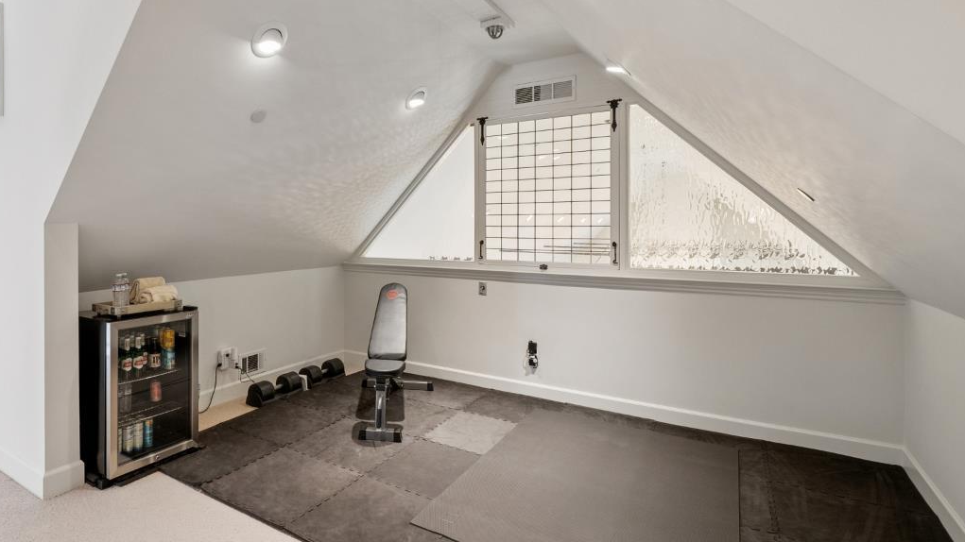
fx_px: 512
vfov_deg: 55.8
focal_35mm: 20
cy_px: 244
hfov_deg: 85.0
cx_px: 365
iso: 640
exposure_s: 1/10
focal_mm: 13
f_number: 9
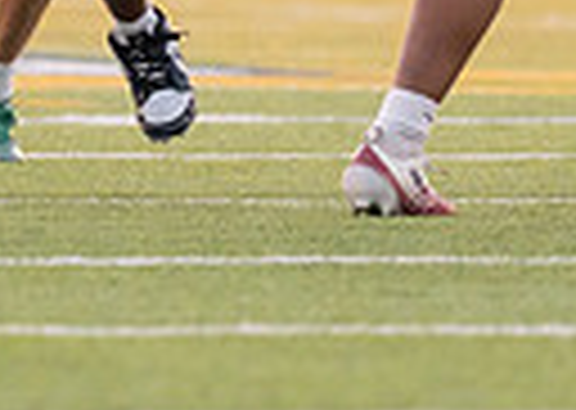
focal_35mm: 1445
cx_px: 44
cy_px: -376
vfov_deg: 1.0
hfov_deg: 1.4
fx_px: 23601
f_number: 2.8
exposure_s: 1/1250
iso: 640
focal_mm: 200
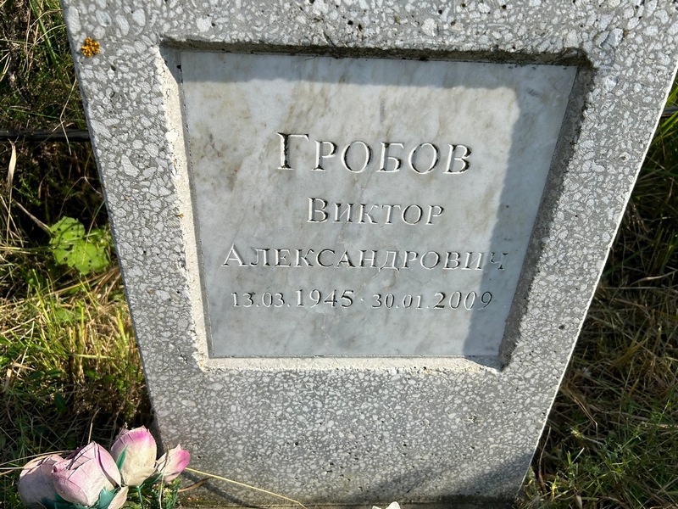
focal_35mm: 26
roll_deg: -1.8
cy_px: 254
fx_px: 509
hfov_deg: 67.3
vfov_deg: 53.1
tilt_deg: -34.8
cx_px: 339
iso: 50
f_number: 1.5
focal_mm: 5.7
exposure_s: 1/3460
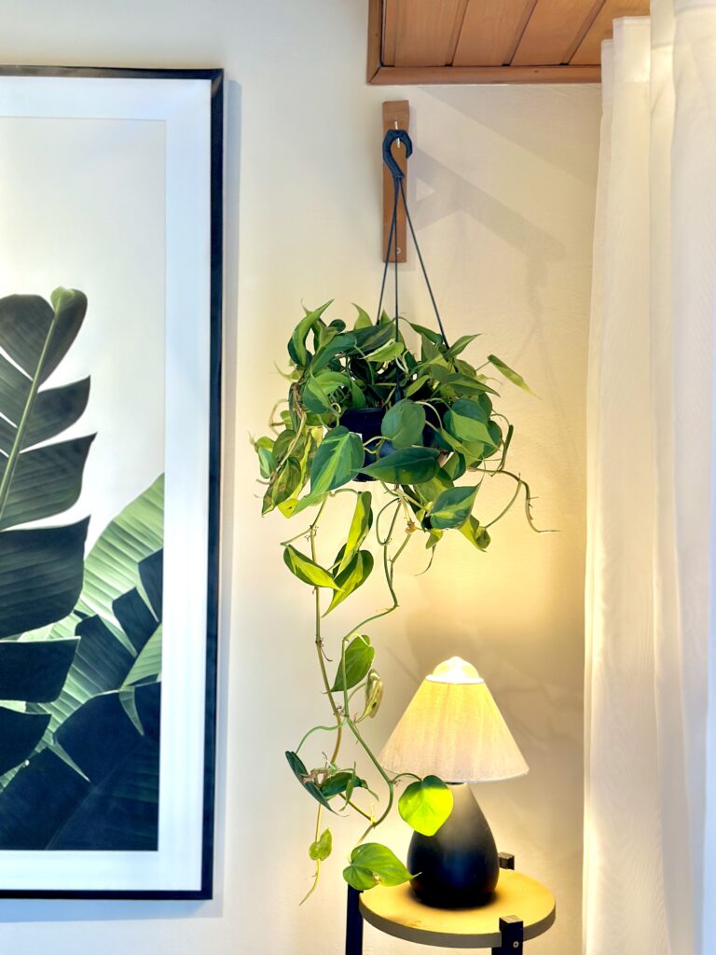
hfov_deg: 30.3
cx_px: 358
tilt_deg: -2.4
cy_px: 478
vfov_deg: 39.7
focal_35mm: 48
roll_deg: -1.8
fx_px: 1324
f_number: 1.78
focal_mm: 6.86
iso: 125
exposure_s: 1/120
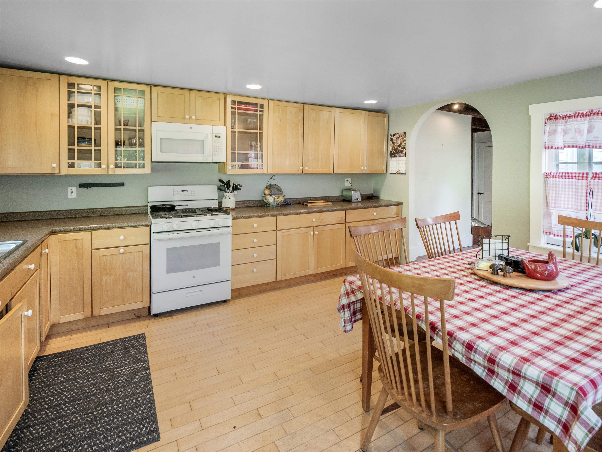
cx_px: 301
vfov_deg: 78.2
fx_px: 278
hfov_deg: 94.5
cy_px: 226
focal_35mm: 16
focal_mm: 8
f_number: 2.8
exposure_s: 1/60
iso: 1000
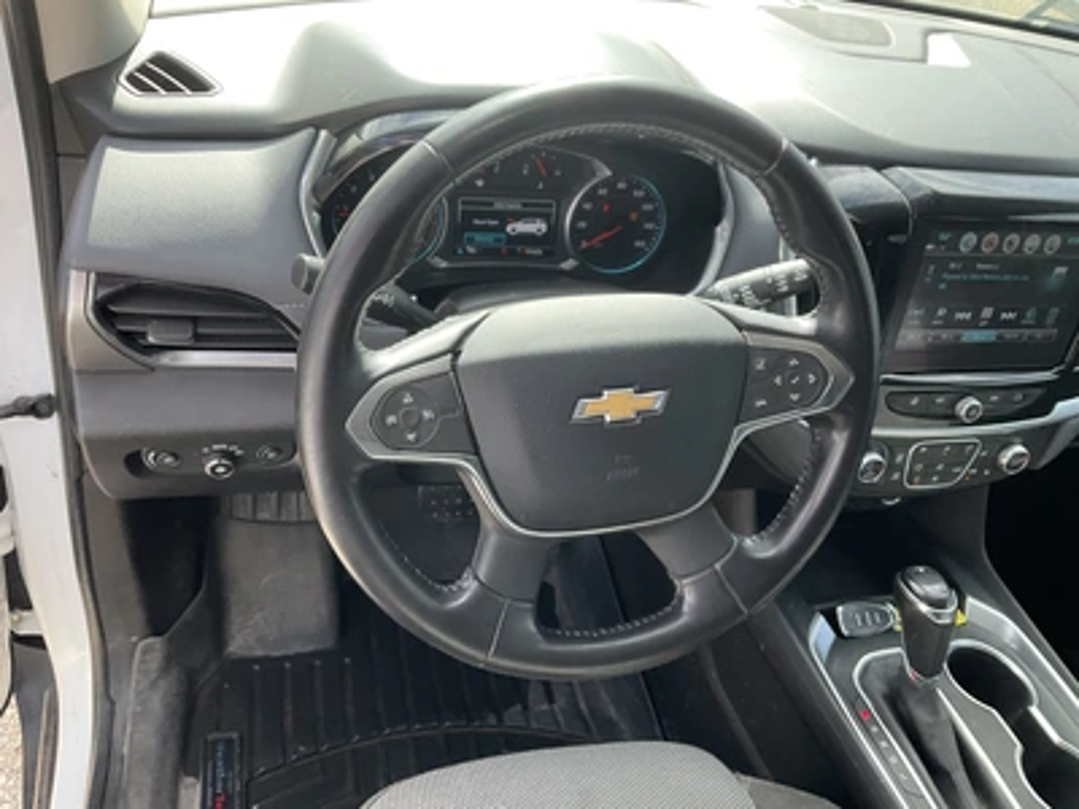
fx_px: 904
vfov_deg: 48.2
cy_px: 404
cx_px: 540
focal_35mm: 29
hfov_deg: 61.7
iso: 32
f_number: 1.8
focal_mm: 3
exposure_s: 1/172
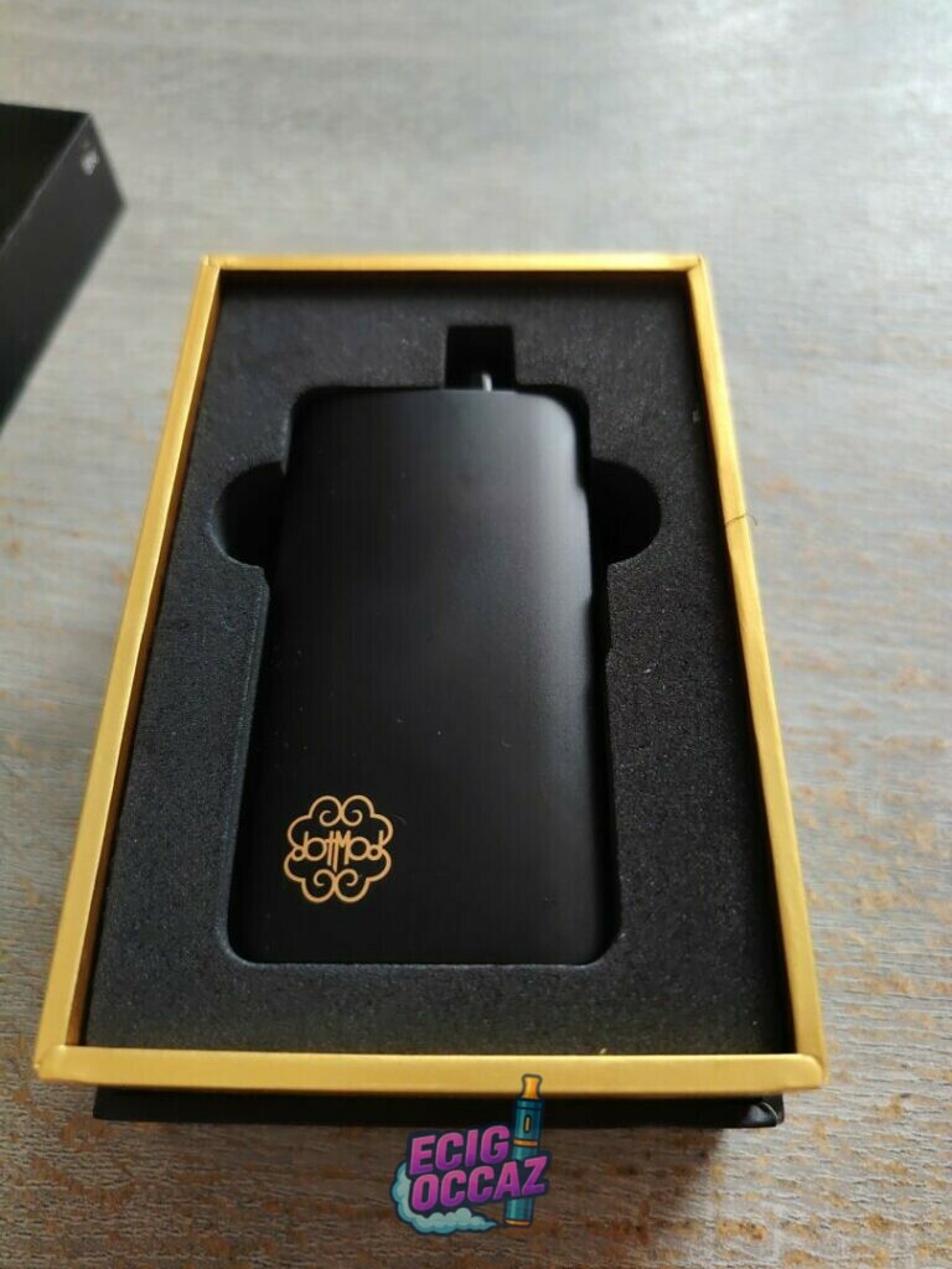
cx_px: 476
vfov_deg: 71.6
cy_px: 634
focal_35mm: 24
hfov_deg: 56.8
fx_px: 880
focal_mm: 5.25
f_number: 1.75
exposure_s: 1/33.3
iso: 438
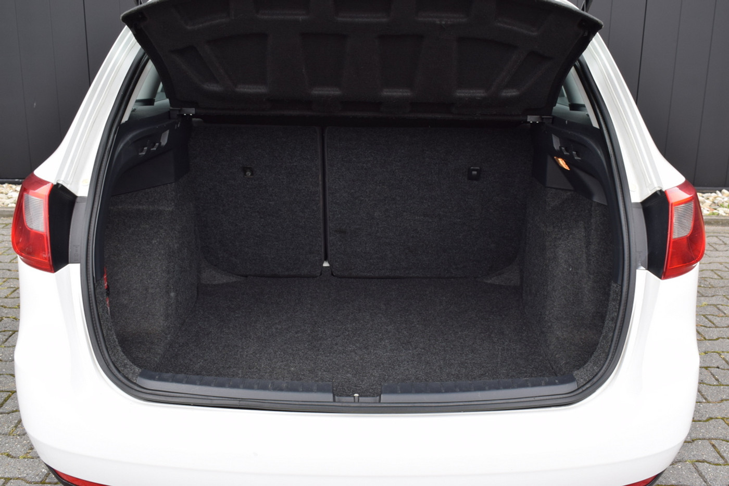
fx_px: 790
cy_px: 243
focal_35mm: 39
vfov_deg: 34.2
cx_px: 364
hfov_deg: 49.6
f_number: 8
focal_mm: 26
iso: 400
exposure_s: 1/250
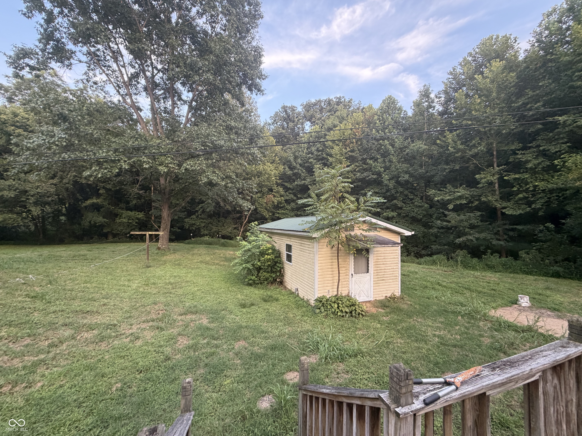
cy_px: 218
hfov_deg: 102.1
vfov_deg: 85.7
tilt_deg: +0.4
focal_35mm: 14
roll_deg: -0.6
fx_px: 235
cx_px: 291
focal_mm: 2.22
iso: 250
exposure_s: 1/121
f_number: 2.2
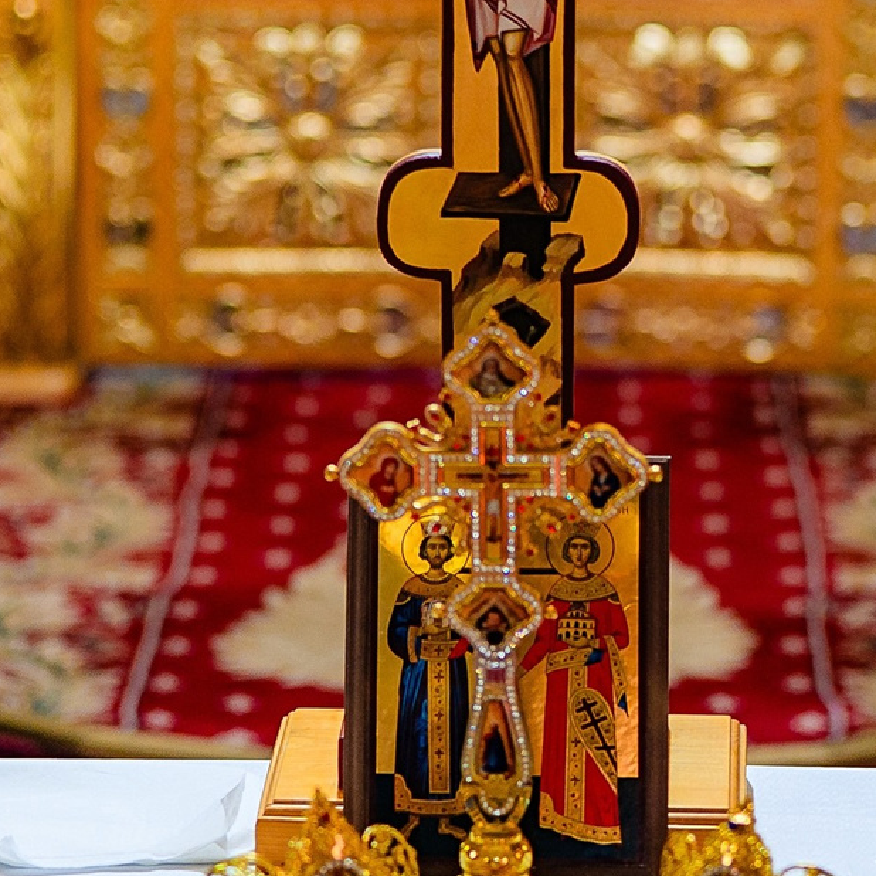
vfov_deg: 9.9
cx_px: 575
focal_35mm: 176
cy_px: 339
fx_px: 5039
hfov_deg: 9.9
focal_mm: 50
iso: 640
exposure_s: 1/200
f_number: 1.4
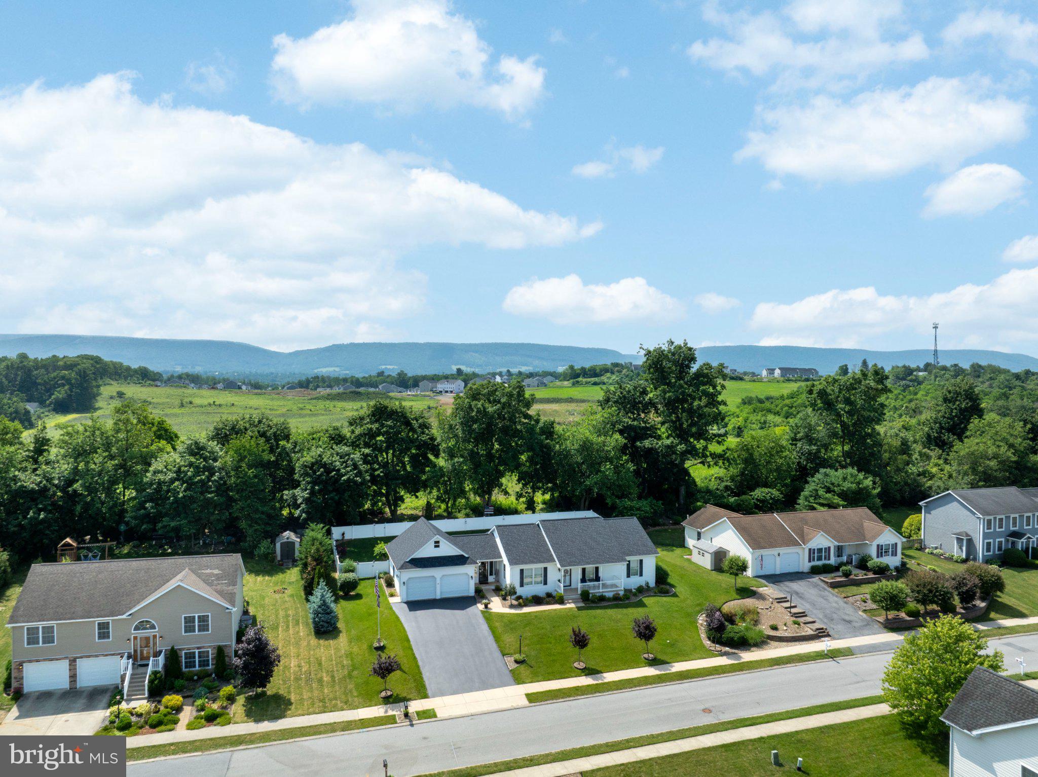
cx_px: 519
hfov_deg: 71.6
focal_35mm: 24
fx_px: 719
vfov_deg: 56.8
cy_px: 388
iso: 100
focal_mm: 12.29
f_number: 7.1
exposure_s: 1/400
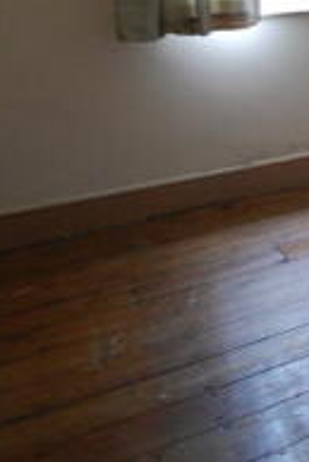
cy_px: 19
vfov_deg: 35.7
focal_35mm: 51
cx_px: 568
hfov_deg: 19.4
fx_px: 655
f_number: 3.5
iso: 800
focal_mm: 10
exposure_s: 1/25
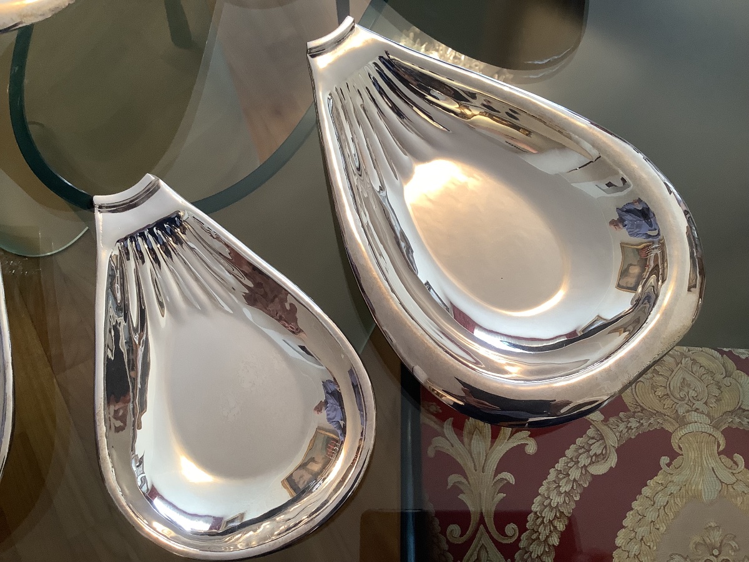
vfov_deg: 45.4
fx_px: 671
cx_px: 374
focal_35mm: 31
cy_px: 281
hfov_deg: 58.4
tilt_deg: -71.4
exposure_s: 1/50
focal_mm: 3.3
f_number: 2.4
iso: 100
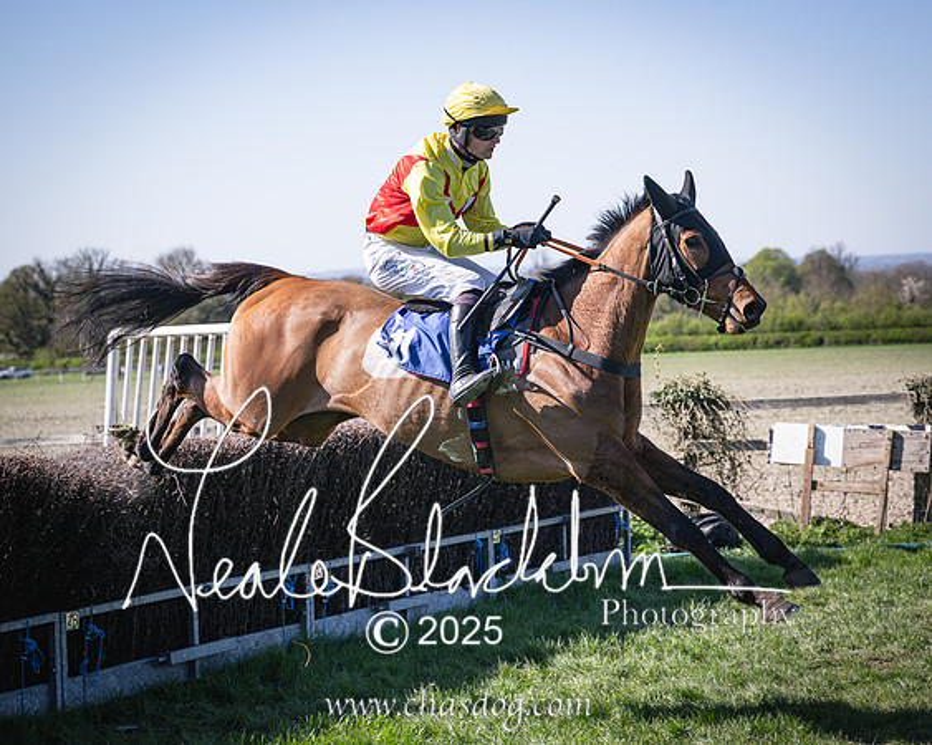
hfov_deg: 21.7
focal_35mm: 88
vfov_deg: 17.4
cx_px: 532
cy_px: 358
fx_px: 2434
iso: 200
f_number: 4
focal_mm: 70
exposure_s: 1/1600
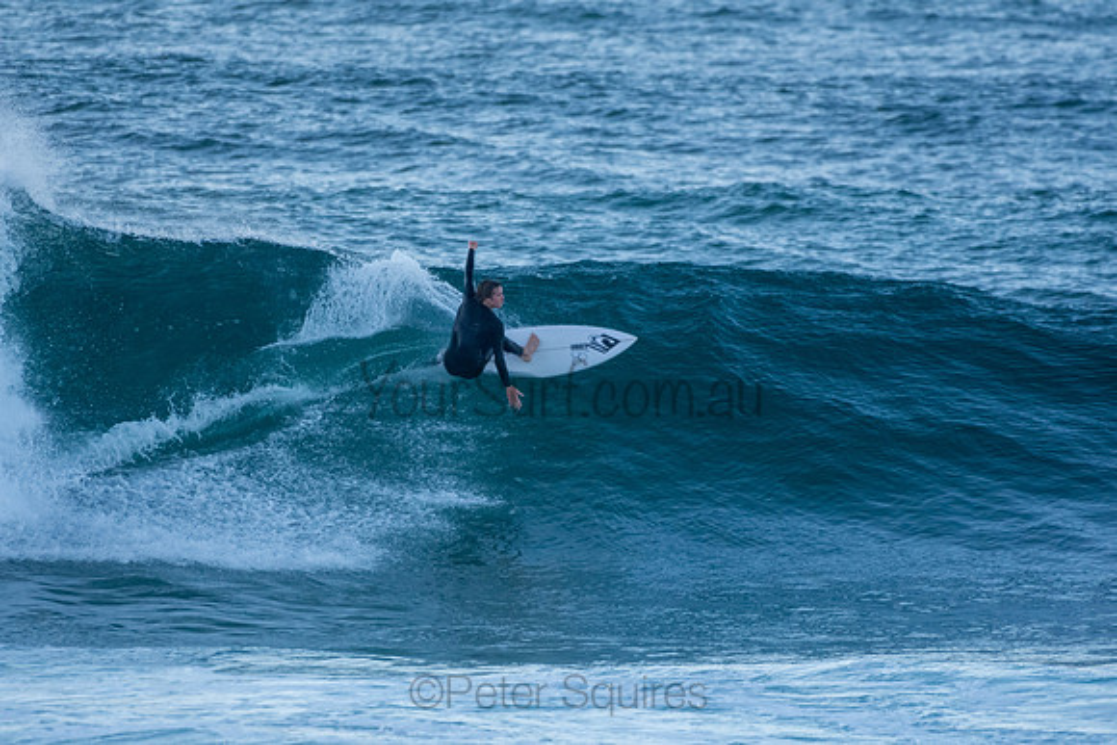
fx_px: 23275
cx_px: 558
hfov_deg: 2.7
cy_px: 372
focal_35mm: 750
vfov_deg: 1.8
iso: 1600
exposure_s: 1/1600
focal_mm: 500
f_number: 5.6
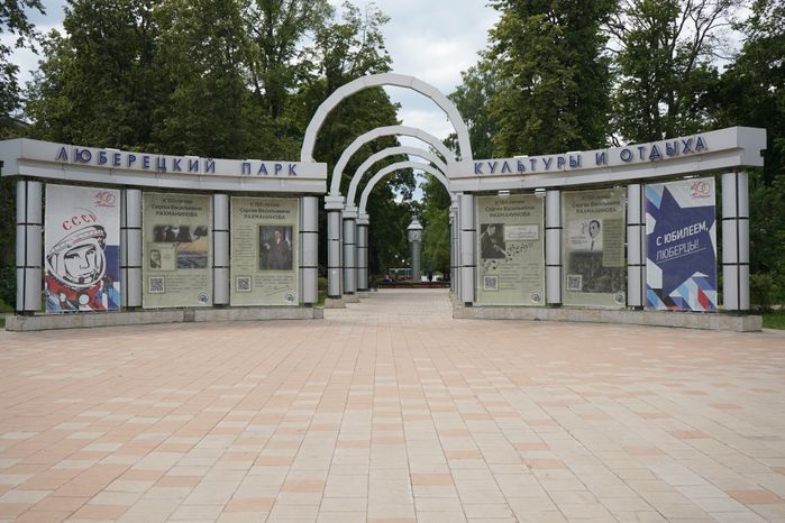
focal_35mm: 36
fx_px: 785
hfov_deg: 53.1
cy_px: 262
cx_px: 392
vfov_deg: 36.9
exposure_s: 1/320
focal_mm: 36
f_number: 5.6
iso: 100
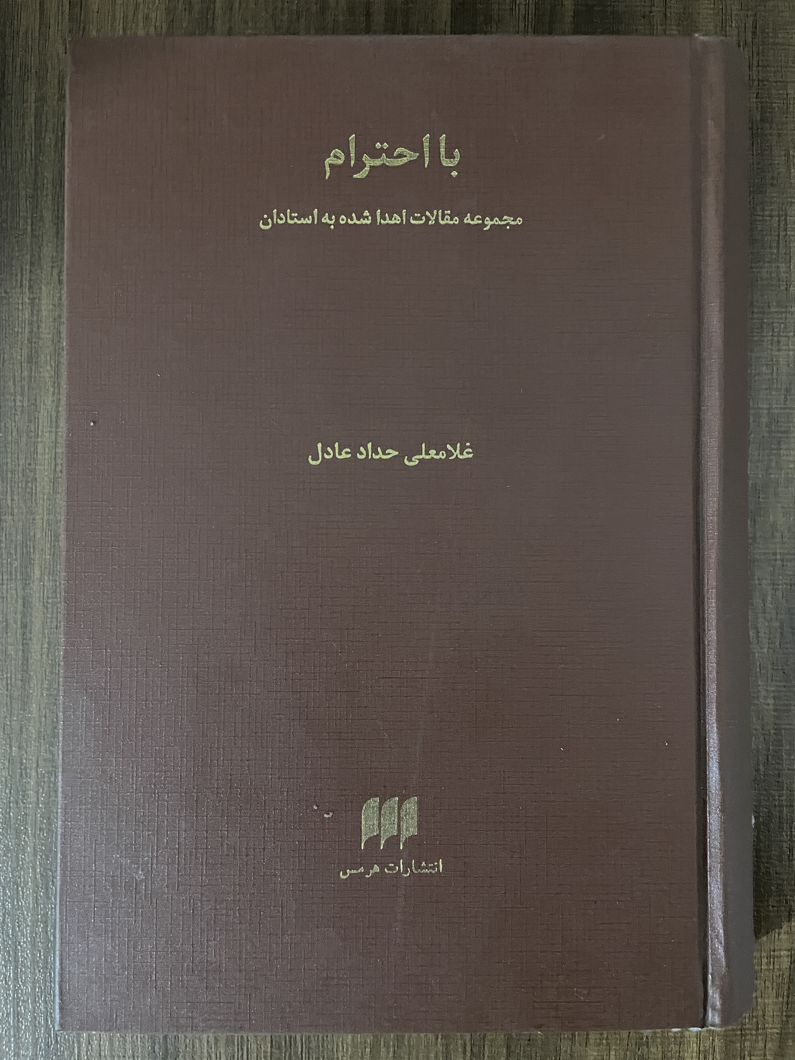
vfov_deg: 67.3
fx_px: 796
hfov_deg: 53.1
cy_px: 530
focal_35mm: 26
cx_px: 398
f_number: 1.6
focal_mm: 4.2
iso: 1000
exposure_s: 1/30
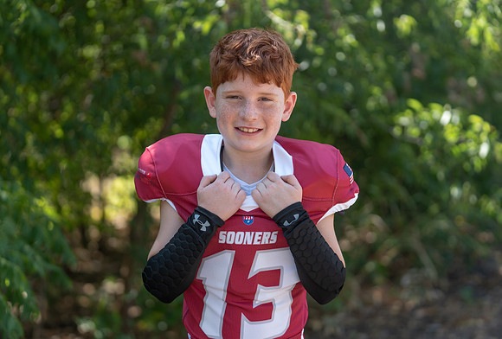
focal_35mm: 89
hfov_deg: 22.8
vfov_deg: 15.5
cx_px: 256
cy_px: 180
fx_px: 1245
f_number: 2.8
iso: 80
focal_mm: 83
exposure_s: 1/320
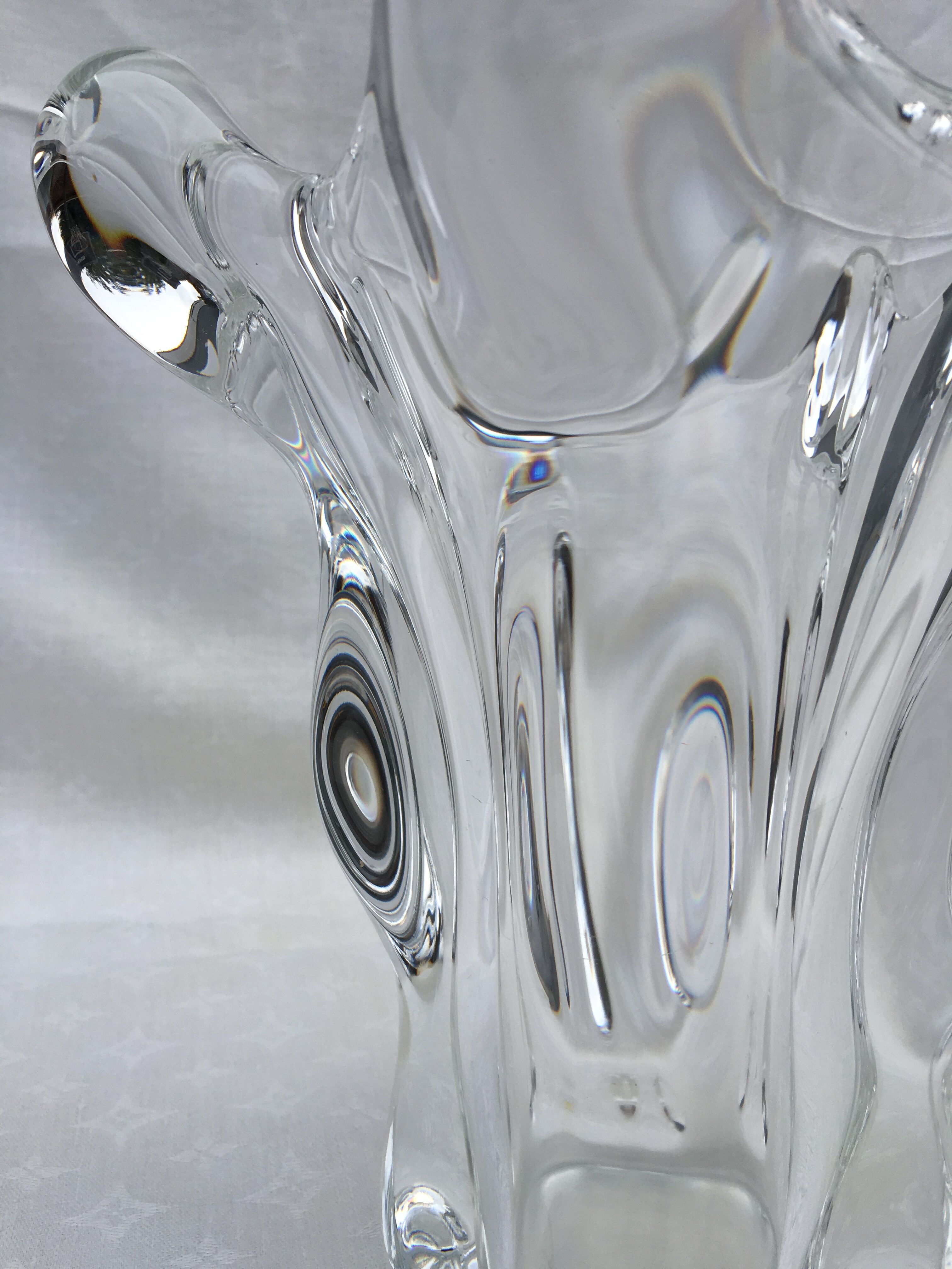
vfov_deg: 61.7
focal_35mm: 29
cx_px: 476
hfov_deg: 48.2
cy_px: 634
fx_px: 1063
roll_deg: -1.2
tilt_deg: -3.8
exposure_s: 1/447
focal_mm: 4.15
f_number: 2.2
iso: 25
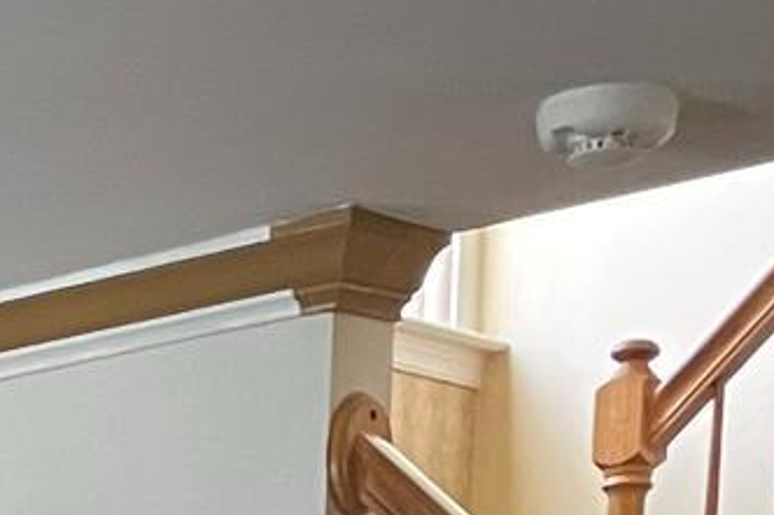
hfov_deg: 11.5
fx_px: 3589
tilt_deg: -4.6
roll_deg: -0.9
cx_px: -546
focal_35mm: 167
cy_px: 1475
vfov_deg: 7.4
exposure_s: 1/45
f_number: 1.6
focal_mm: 4.2
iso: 500
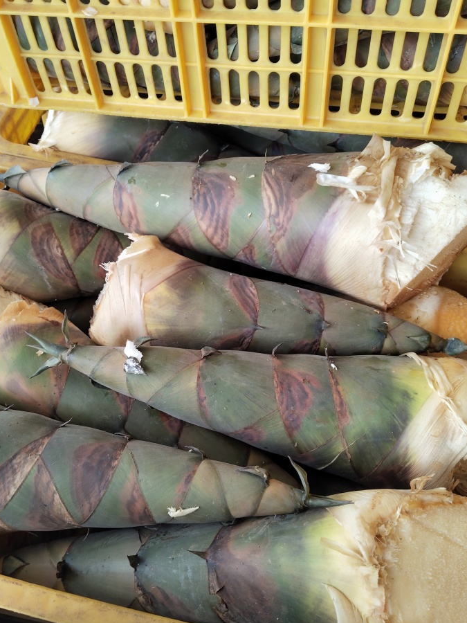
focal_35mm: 32
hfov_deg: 44.1
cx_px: 205
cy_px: 319
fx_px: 576
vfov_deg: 56.8
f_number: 1.8
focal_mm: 4.05
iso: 153
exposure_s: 1/100
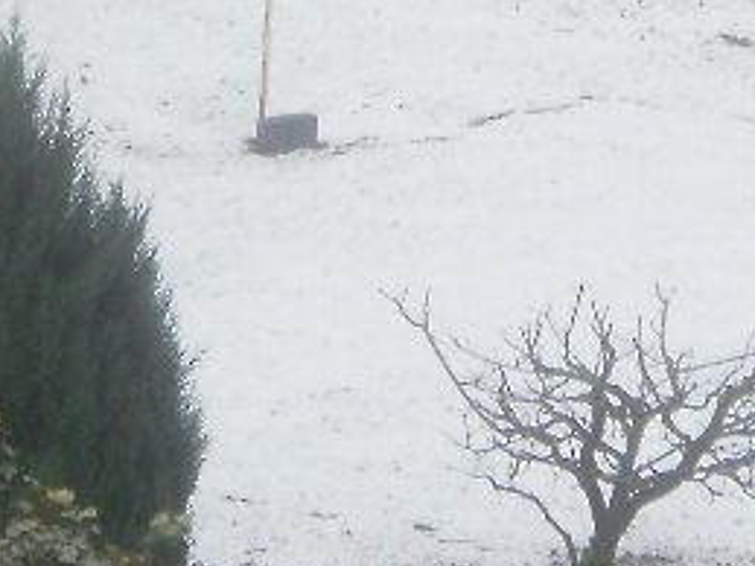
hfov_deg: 7.8
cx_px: 644
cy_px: -446
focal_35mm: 252
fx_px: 5494
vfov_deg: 5.8
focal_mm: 9.05
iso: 100
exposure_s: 1/250
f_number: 3.8
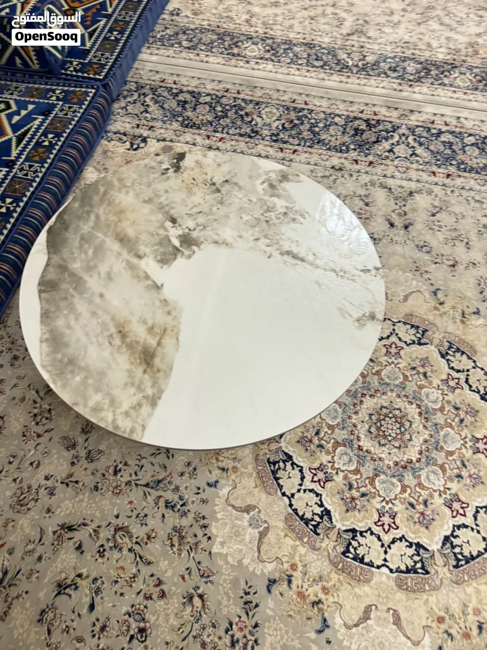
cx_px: 244
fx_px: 450
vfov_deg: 71.6
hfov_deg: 56.8
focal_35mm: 24
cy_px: 325
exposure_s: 1/50
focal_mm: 6.76
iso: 800
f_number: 1.78
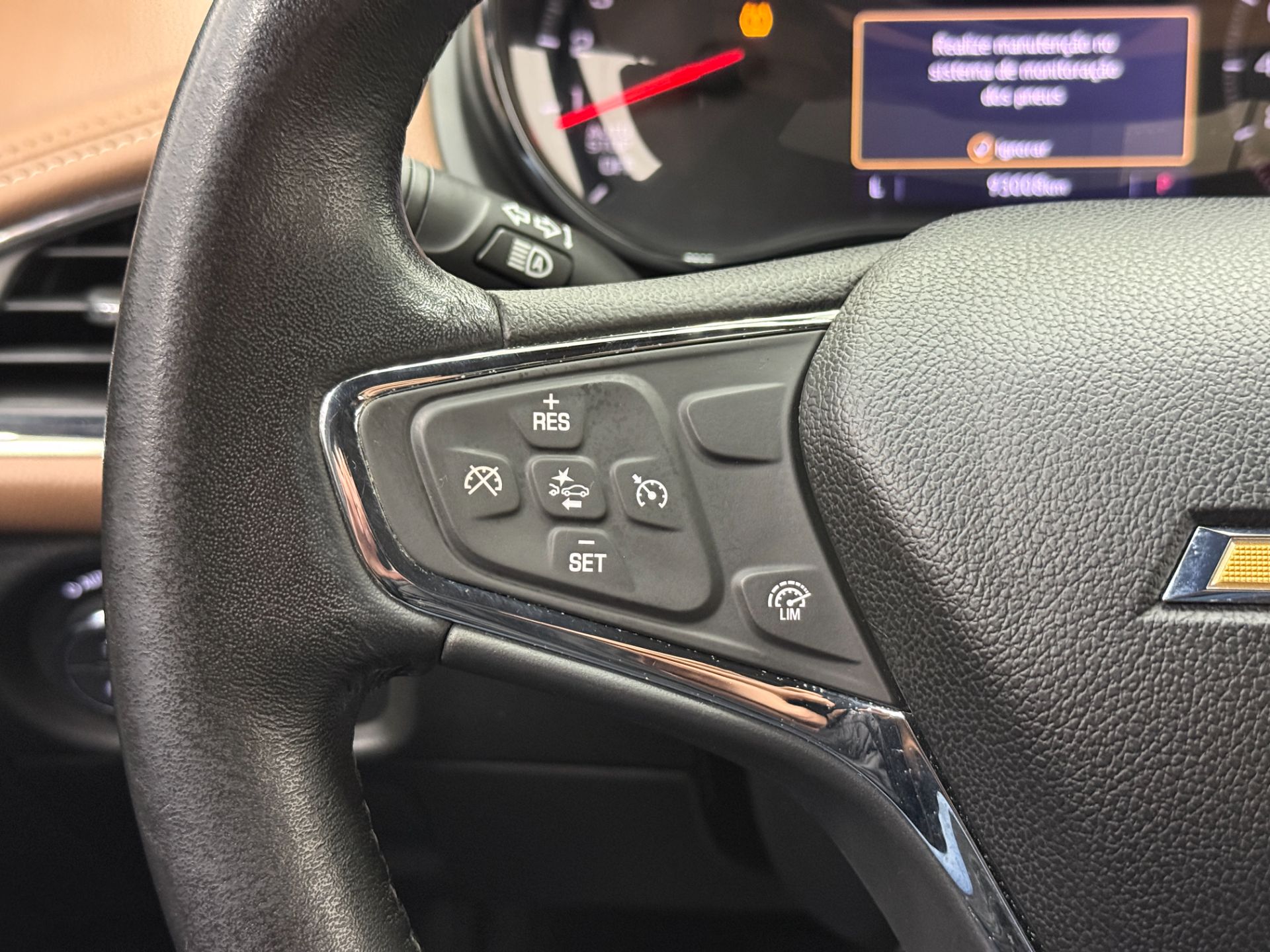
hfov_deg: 39.7
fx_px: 1761
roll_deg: -0.3
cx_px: 635
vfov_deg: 30.3
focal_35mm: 48
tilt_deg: -20.0
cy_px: 476
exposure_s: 1/30
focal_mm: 6.76
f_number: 1.78
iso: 500
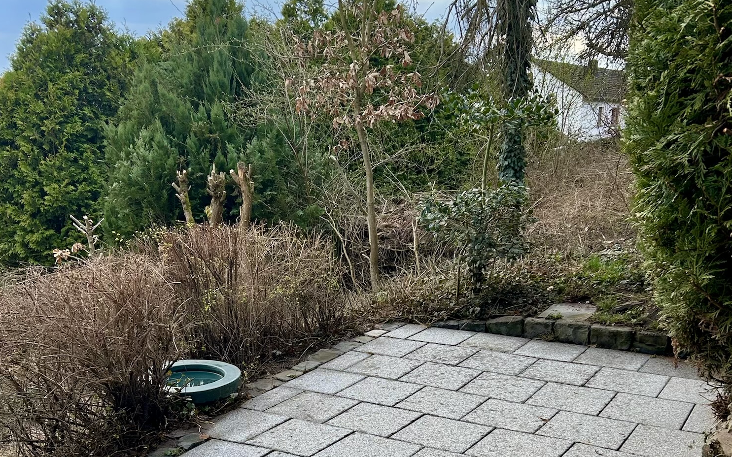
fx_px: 758
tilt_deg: -17.2
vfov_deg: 32.6
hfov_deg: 51.5
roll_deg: +0.1
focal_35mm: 38
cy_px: 368
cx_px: 373
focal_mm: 5.7
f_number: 1.5
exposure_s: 1/646
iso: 50
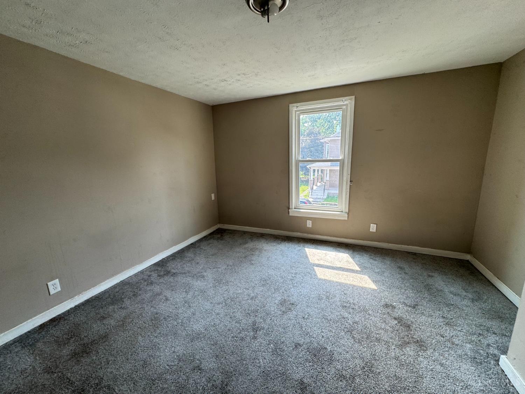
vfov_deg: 85.7
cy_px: 197
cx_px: 262
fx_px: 212
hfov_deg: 102.1
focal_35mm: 14
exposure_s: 1/99
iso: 64
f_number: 2.2
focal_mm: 2.22
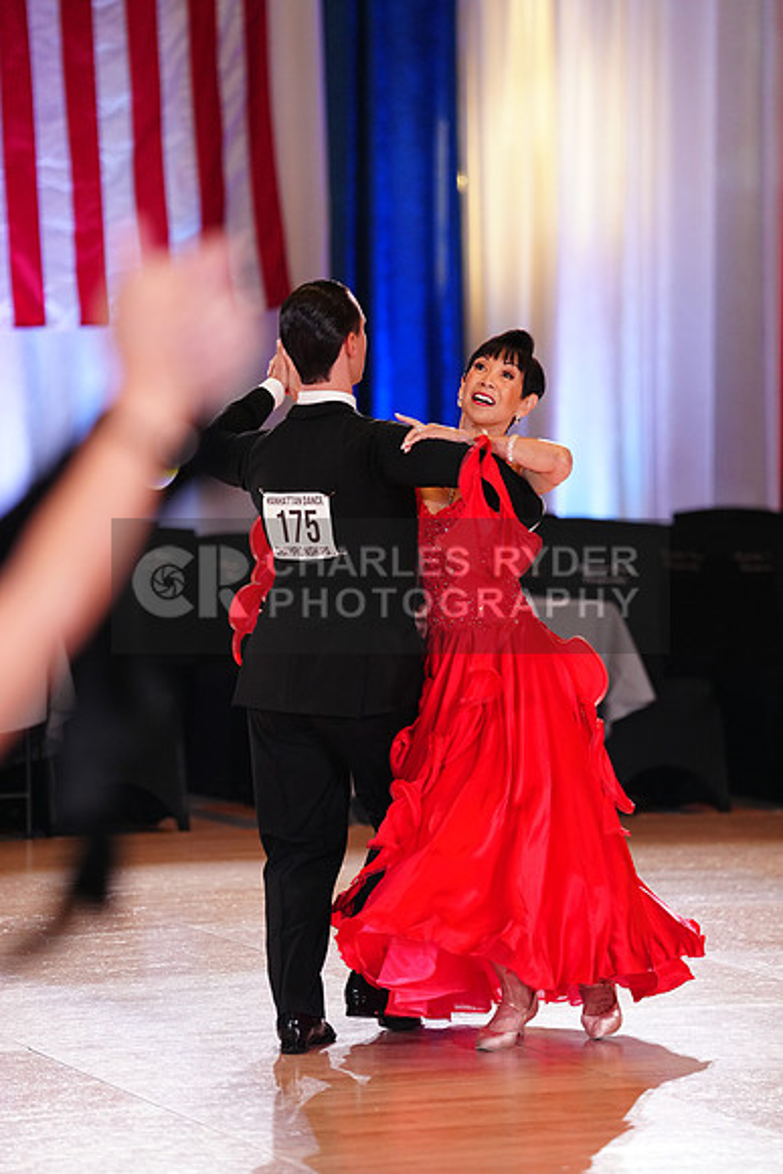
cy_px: 587
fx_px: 5347
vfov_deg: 12.5
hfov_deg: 8.4
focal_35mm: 164
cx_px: 392
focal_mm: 164
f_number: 2.8
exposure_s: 1/640
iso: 2500
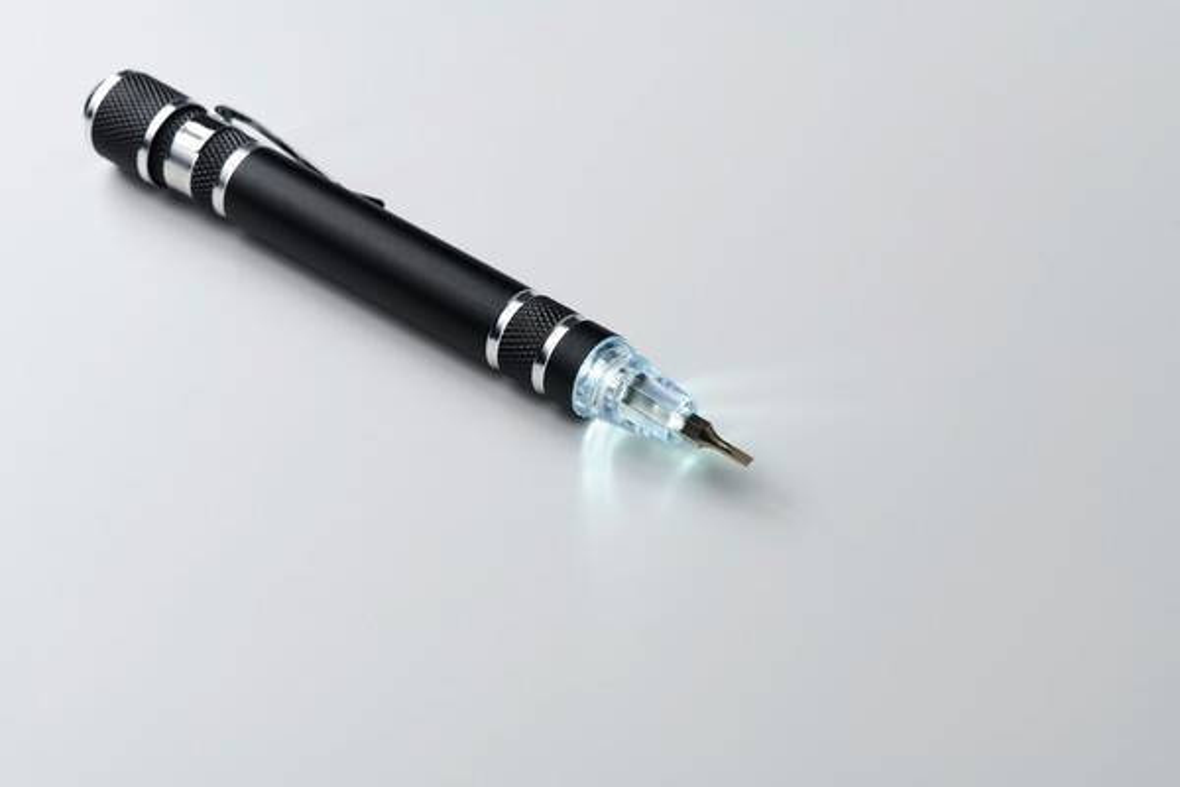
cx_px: 590
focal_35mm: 105
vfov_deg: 13.0
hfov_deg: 19.5
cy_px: 394
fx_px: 3441
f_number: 18
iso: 100
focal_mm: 105
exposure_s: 1/15
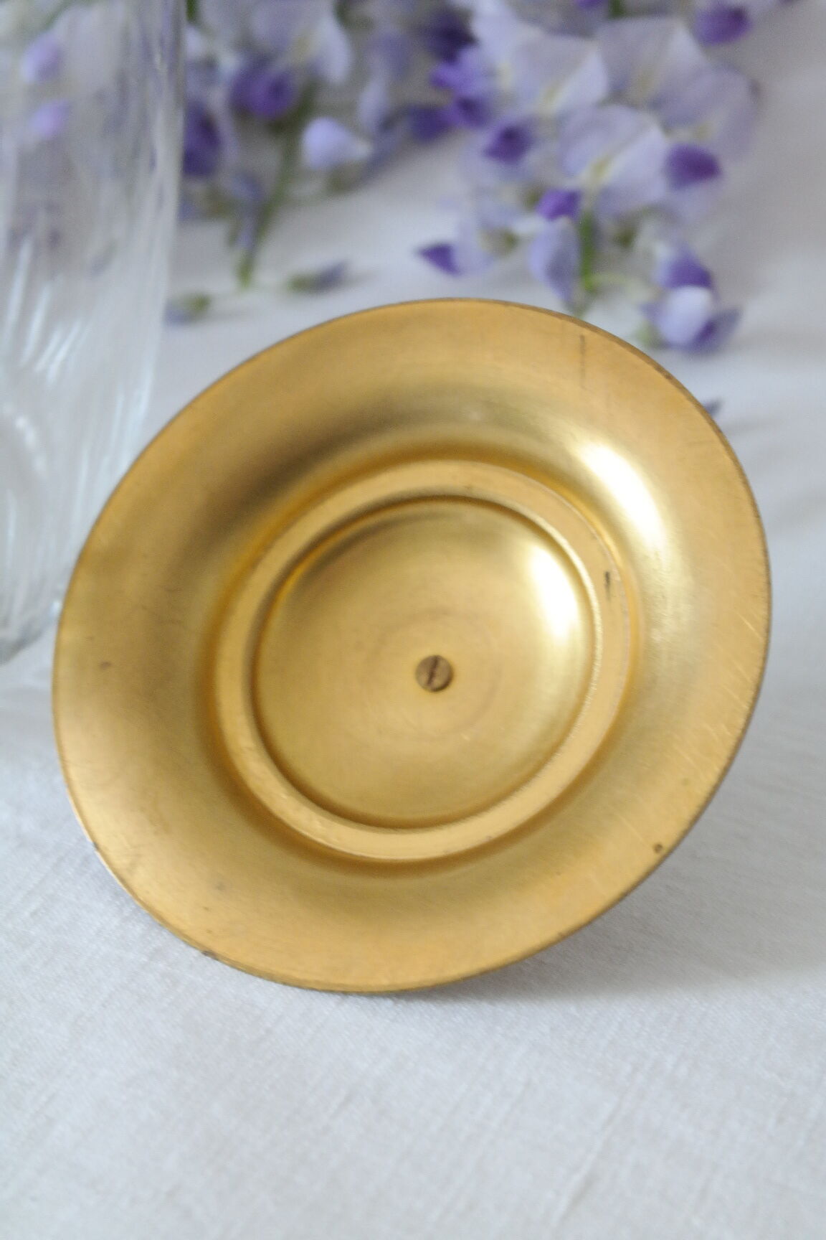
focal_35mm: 77
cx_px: 413
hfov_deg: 17.7
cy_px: 620
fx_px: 2650
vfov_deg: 26.3
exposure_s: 1/50
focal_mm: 50
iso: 1600
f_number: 5.6
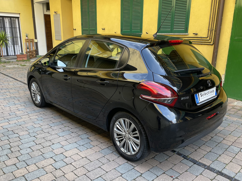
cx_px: 120
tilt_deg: -16.2
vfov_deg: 46.8
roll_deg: -0.6
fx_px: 210
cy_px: 92
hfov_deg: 60.0
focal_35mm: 30
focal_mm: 4.2
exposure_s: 1/121
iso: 50
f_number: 1.6
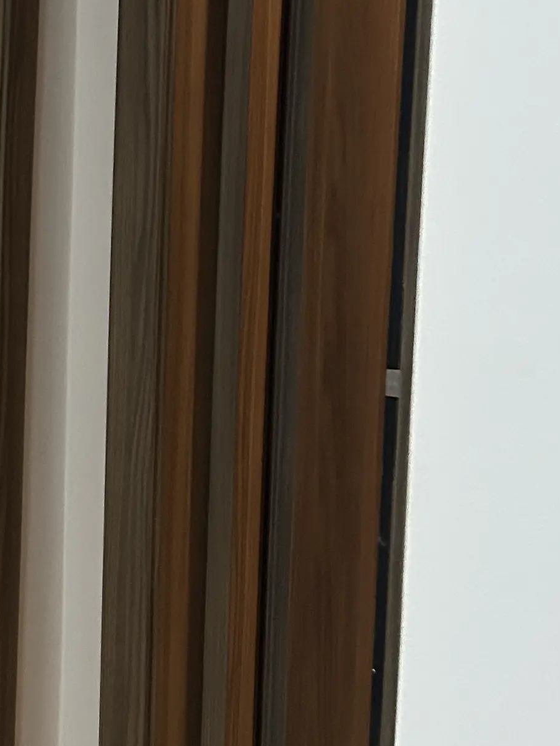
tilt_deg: -3.2
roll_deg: -1.2
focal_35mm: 87
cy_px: 196
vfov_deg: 22.3
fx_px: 1876
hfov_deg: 15.9
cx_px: -210
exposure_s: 1/60
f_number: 1.5
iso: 400
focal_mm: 5.7
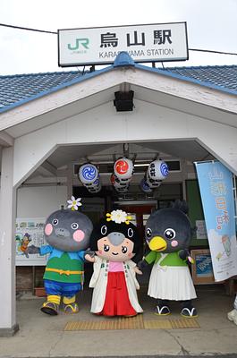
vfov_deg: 57.3
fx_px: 327
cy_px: 179
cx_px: 118
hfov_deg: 39.8
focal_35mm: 33
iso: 100
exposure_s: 1/250
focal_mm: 22
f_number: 5.6
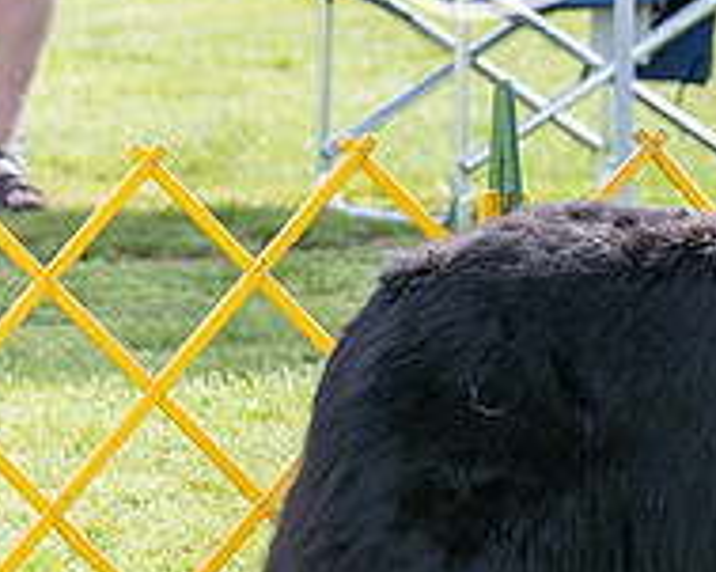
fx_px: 16054
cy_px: -11
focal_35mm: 758
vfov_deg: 2.0
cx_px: 841
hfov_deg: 2.6
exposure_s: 1/1250
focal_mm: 200
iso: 640
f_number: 5.6
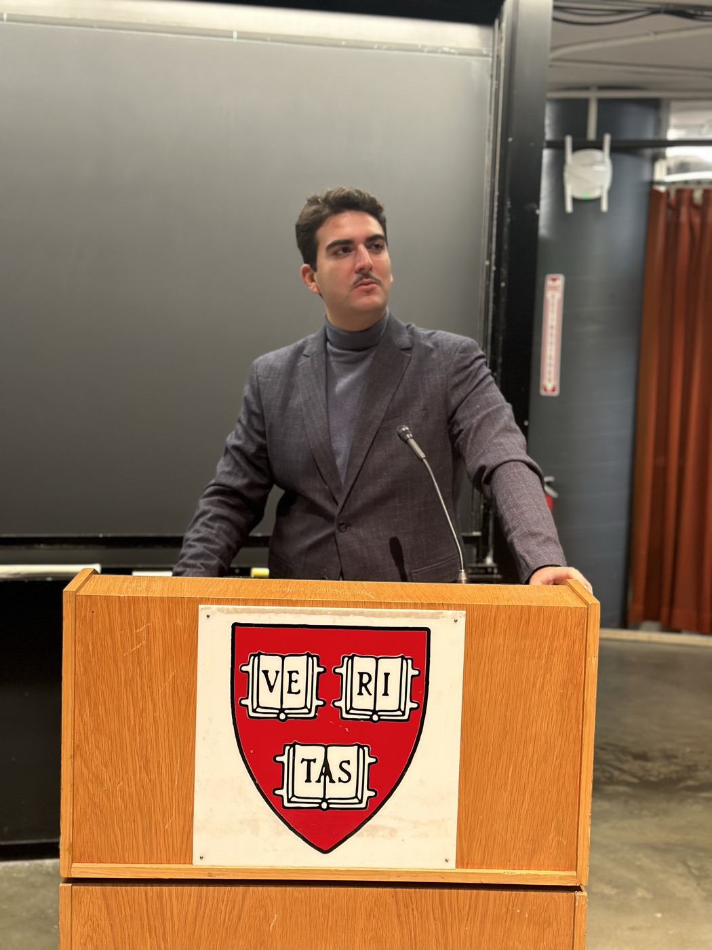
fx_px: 1316
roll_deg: -1.4
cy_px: 475
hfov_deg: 30.3
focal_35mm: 48
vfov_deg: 39.7
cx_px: 356
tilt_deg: -7.0
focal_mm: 6.86
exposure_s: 1/60
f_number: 1.78
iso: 250
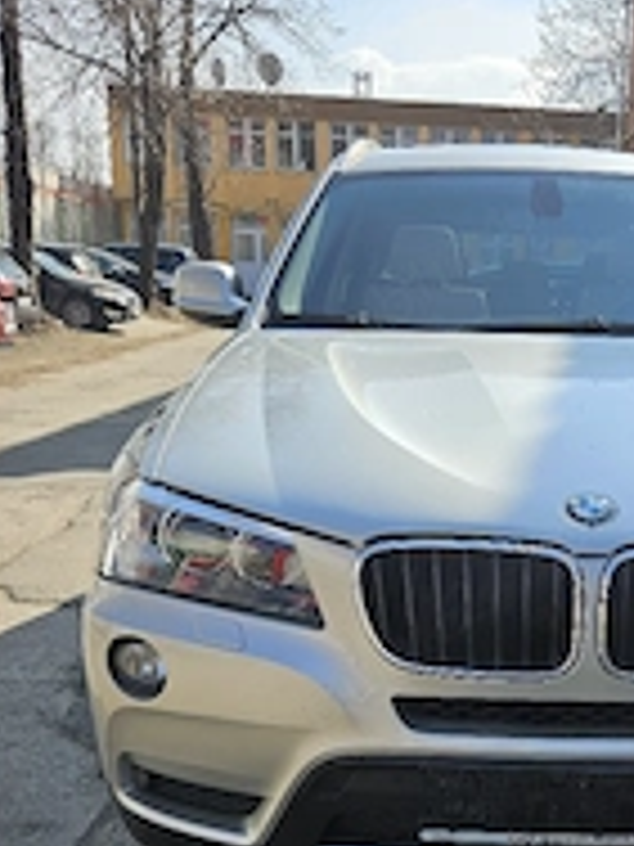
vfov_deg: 37.5
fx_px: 1197
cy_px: 675
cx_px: 535
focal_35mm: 49
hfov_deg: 28.8
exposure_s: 1/1667
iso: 32
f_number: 1.8
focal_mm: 5.4
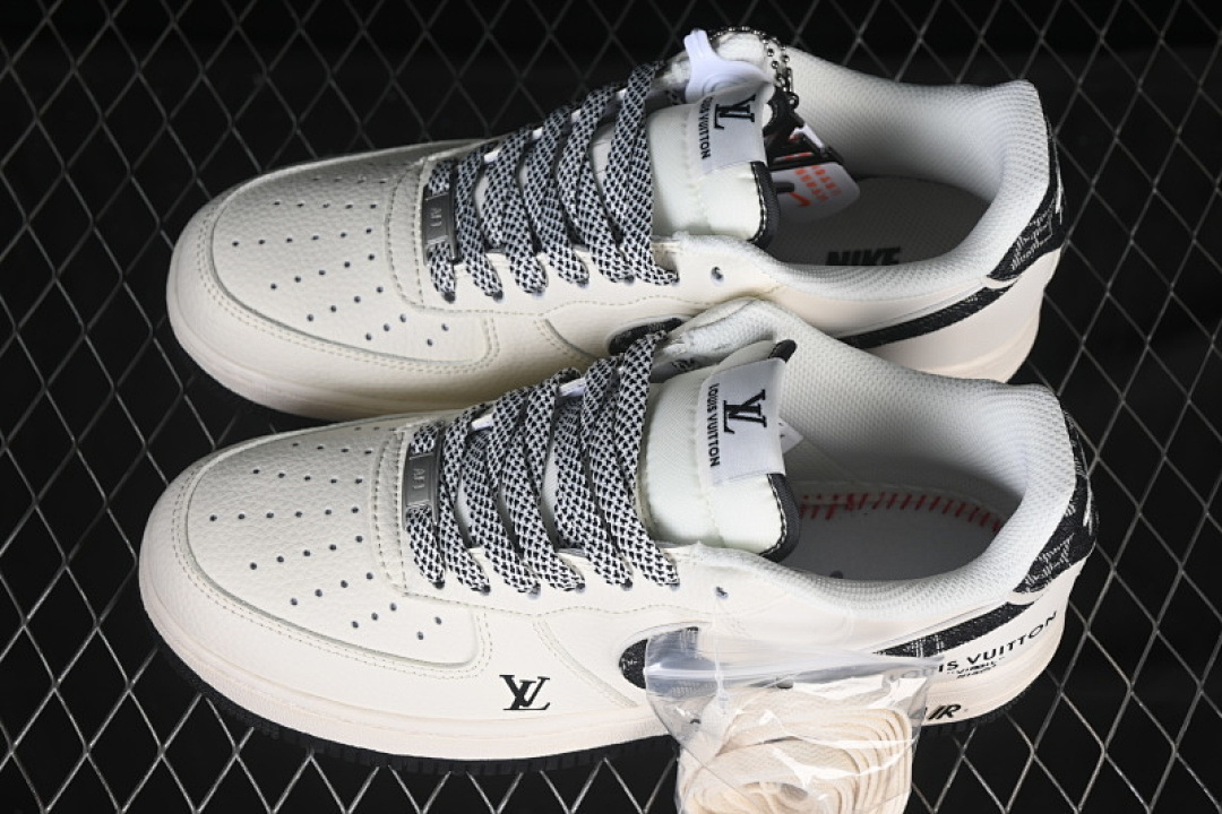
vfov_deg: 18.2
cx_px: 611
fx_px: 2546
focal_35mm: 75
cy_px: 407
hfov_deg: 27.0
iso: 160
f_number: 7.1
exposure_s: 1/80
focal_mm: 50
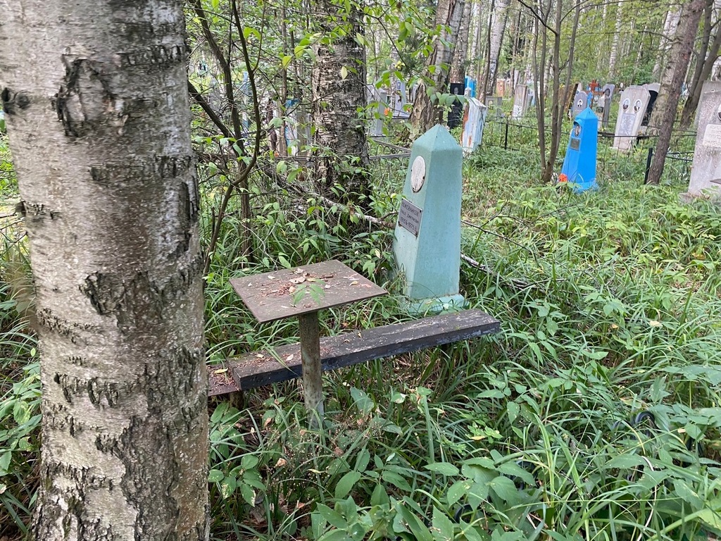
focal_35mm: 26
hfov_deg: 67.3
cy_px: 270
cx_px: 360
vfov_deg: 53.1
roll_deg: -7.6
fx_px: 542
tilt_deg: -19.7
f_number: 1.8
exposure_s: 1/71
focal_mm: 4.25
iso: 125
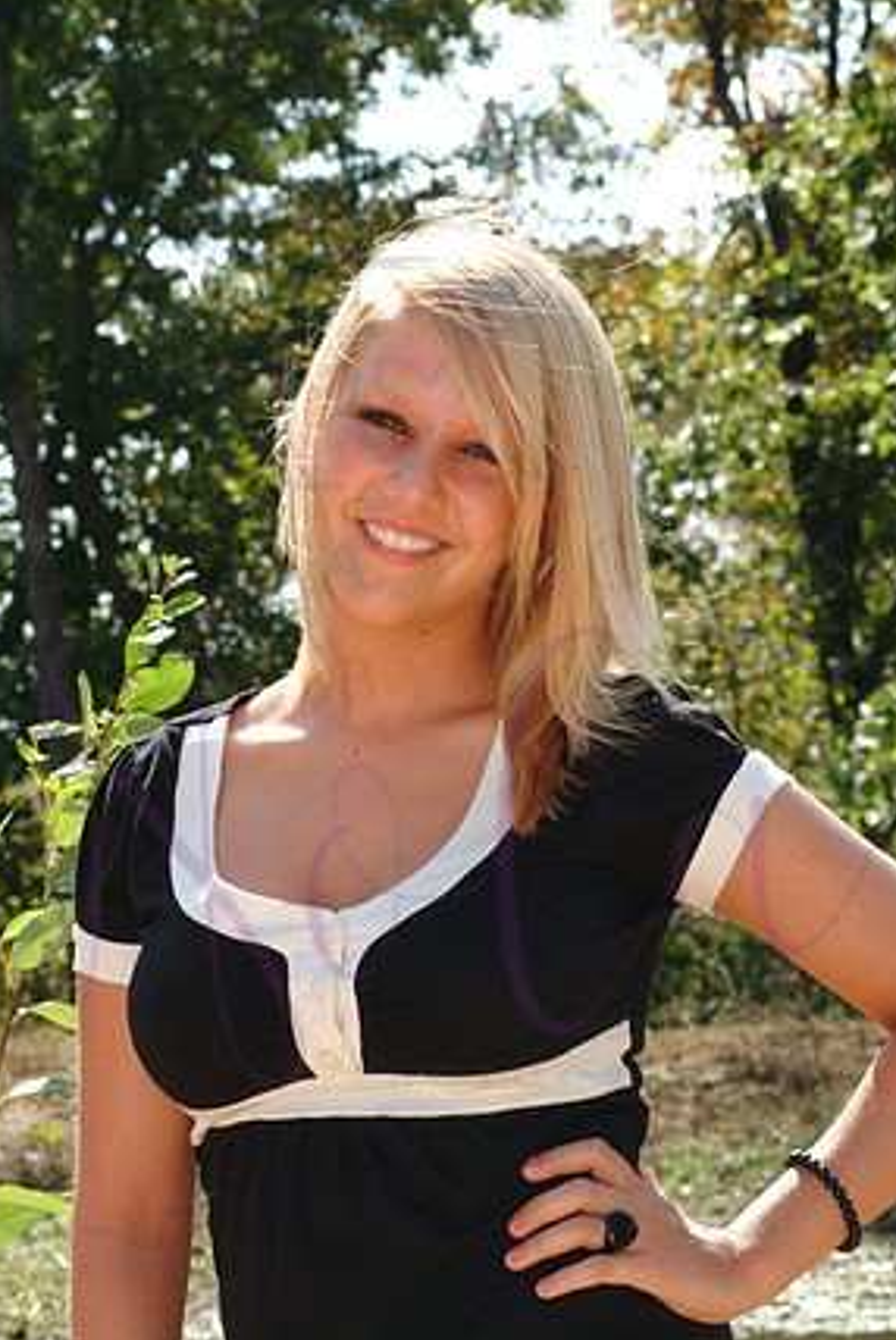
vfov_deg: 16.4
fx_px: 4641
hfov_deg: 11.0
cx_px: 434
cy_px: 673
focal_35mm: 125
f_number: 13
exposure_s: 1/125
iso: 400
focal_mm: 79
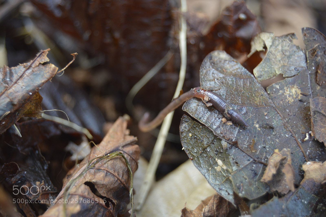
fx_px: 746
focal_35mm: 82
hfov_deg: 24.6
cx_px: 163
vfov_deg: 16.5
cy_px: 108
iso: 400
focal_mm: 55
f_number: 5.6
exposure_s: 1/80
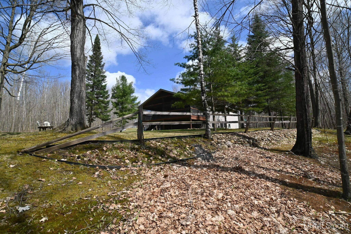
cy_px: 117
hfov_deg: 95.0
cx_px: 176
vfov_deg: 72.0
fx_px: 161
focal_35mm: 16
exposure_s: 1/640
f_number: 8
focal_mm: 11
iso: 200
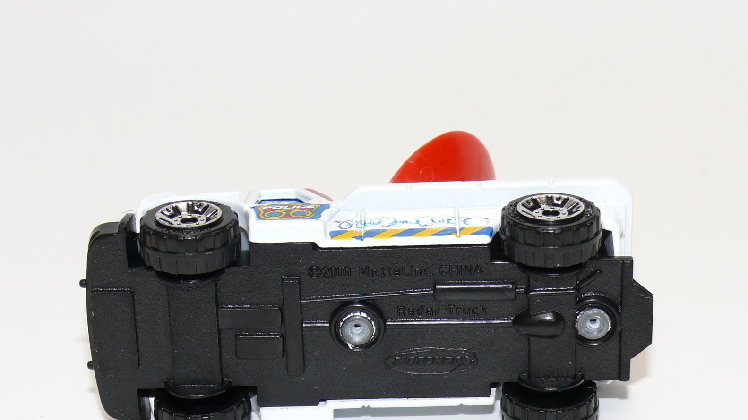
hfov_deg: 21.8
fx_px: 1943
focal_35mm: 98
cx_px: 372
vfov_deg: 12.3
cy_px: 282
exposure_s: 1/30
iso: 100
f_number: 4
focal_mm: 12.5
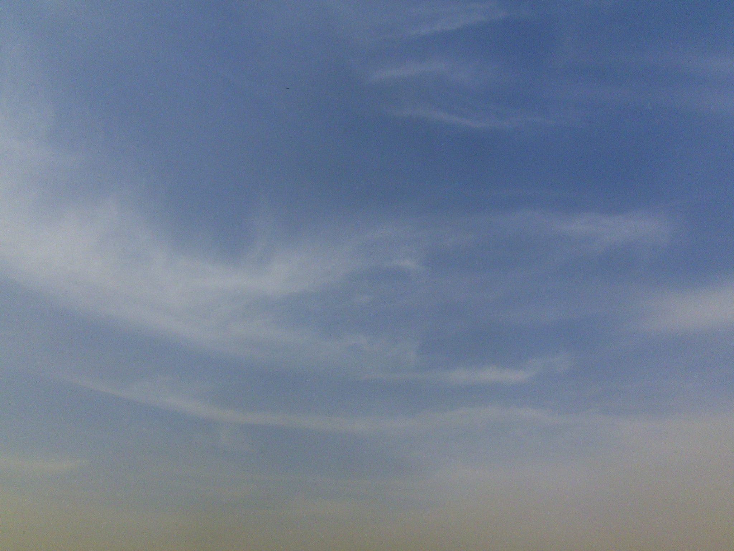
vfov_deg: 56.8
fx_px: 509
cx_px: 367
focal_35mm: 24
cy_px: 276
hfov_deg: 71.6
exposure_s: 1/640
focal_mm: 4.3
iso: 64
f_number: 5.5
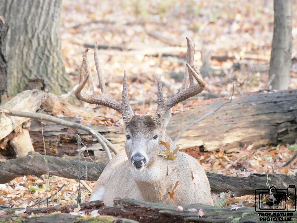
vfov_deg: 2.5
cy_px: 112
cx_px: 148
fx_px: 5150
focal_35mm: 600
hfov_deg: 3.3
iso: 1600
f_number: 8
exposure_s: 1/200
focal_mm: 300
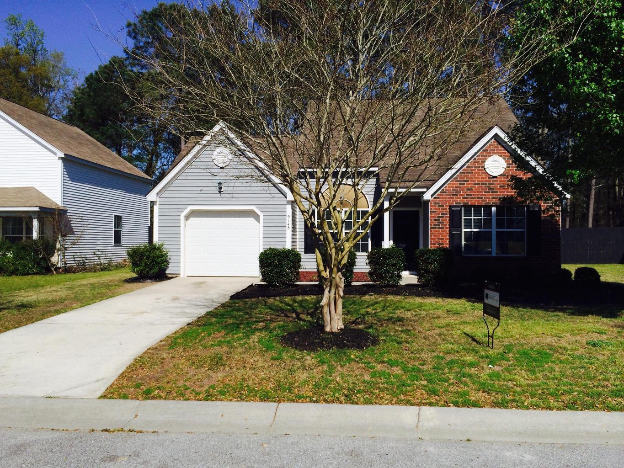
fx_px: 541
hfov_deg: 60.0
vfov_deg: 46.8
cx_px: 312
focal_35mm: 30
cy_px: 234
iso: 32
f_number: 2.2
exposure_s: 1/3425
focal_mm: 4.12
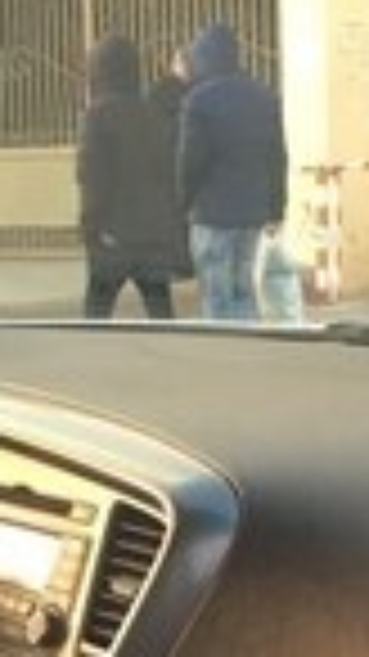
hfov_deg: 11.3
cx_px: 166
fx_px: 1863
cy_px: 801
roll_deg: +2.4
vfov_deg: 18.8
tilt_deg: -17.8
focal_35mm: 107
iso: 32
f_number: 2.2
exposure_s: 1/33
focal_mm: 4.15
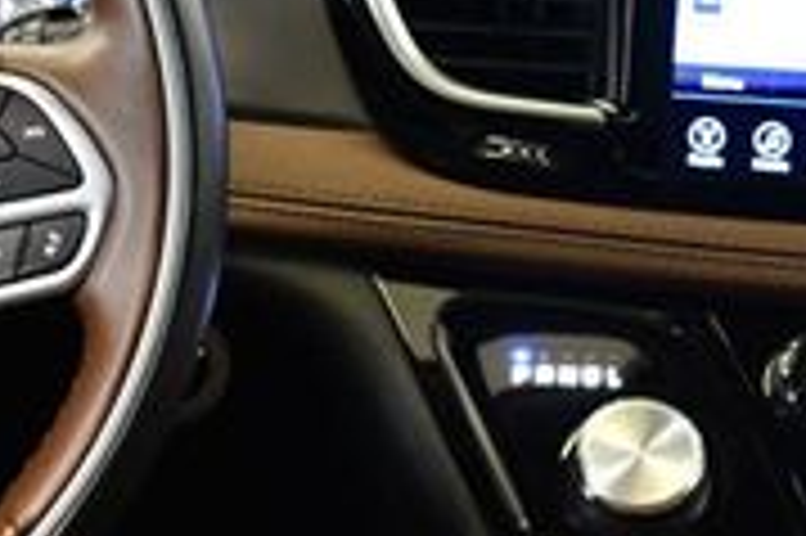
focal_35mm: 129
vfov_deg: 10.6
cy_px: 203
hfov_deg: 15.9
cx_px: 270
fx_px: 2885
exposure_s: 1/80
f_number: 3.8
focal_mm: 24
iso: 3200
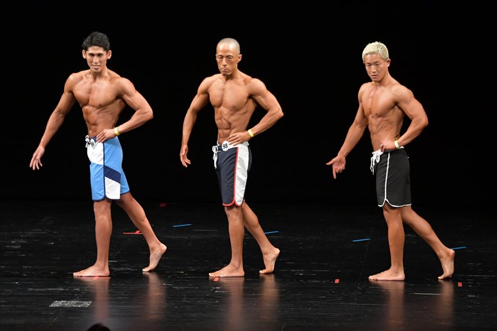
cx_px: 248
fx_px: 3105
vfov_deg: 6.1
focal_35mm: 225
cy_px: 166
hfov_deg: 9.2
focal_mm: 150
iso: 3200
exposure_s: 1/400
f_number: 5.6
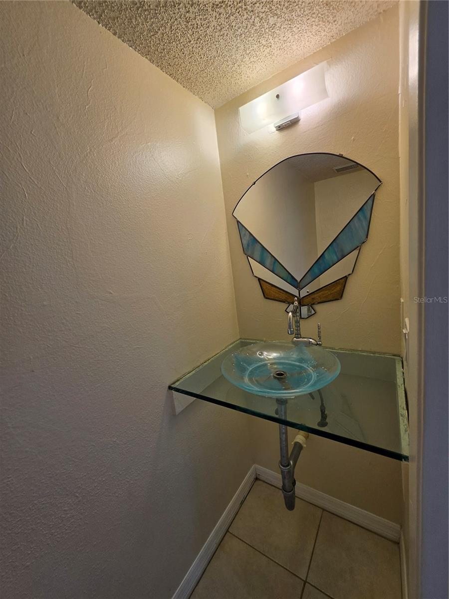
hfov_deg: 89.9
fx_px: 225
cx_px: 224
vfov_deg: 106.2
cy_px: 300
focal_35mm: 13
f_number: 1.9
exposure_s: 1/120
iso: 64
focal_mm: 2.2
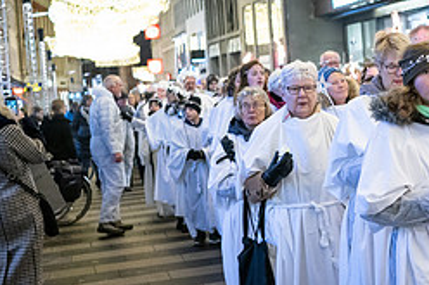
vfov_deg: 16.5
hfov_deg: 23.8
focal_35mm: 82
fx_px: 976
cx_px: 420
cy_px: 72
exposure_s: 1/160
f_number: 2.5
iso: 4000
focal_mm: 35
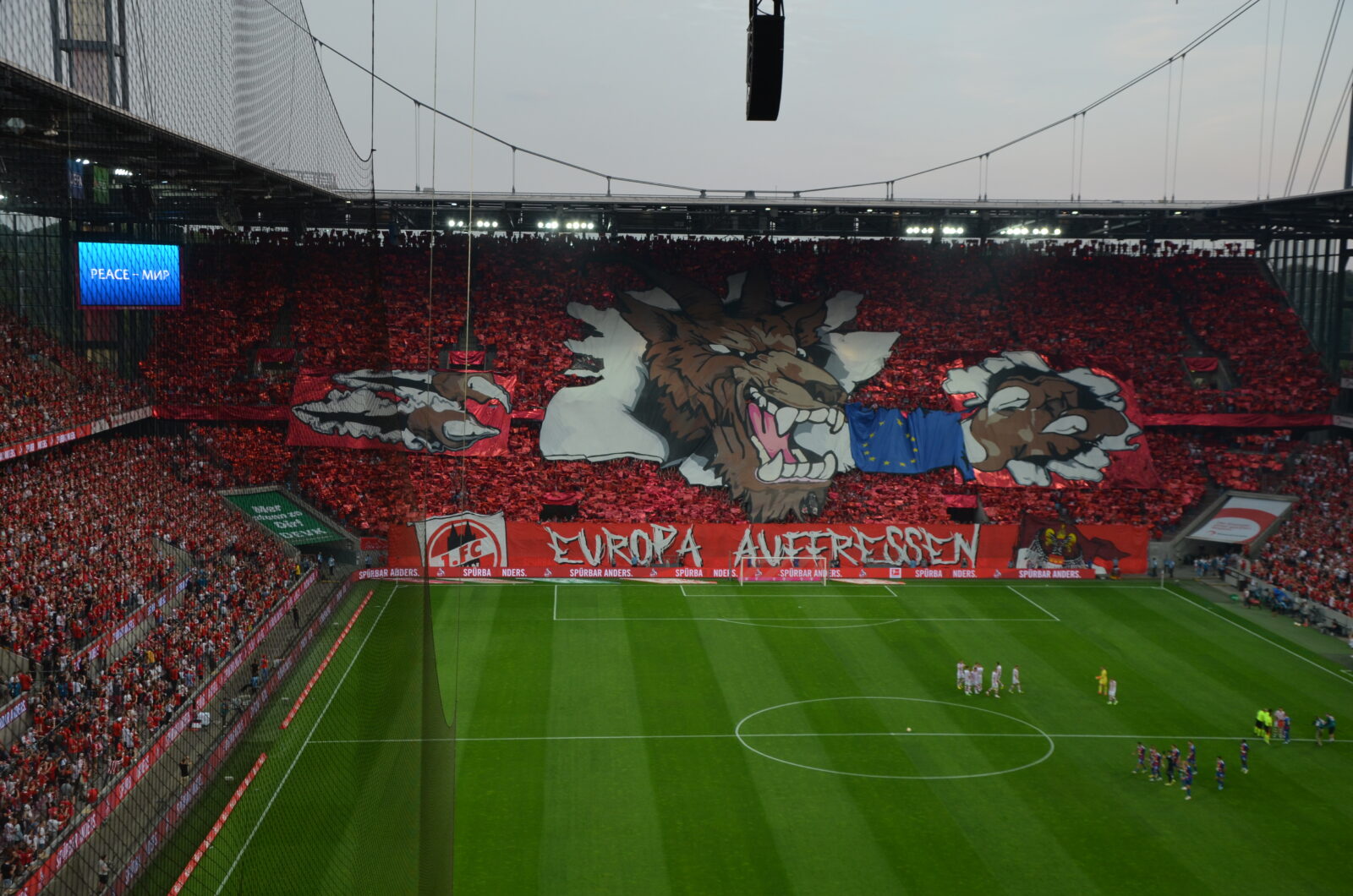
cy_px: 448
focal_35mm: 48
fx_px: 1800
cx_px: 676
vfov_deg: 28.0
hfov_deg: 41.2
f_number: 5.6
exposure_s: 1/125
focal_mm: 32
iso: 320
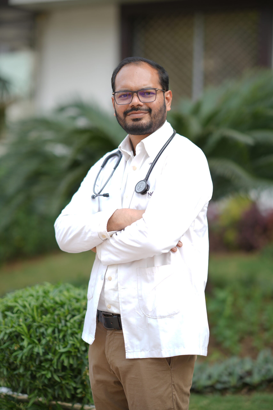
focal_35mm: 85
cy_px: 205
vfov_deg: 23.9
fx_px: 967
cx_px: 136
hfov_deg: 16.1
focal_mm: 85
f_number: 1.4
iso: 64
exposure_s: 1/800
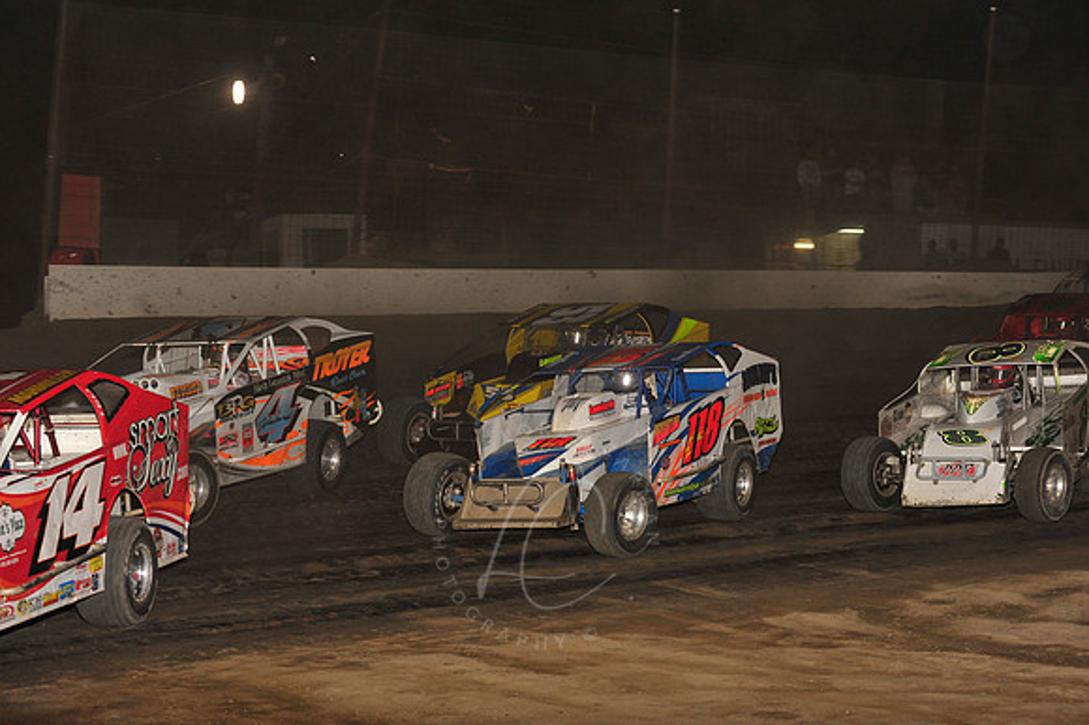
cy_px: 362
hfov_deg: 25.4
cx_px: 544
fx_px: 2419
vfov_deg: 17.0
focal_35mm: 80
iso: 800
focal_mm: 80
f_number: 6.3
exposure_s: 1/320
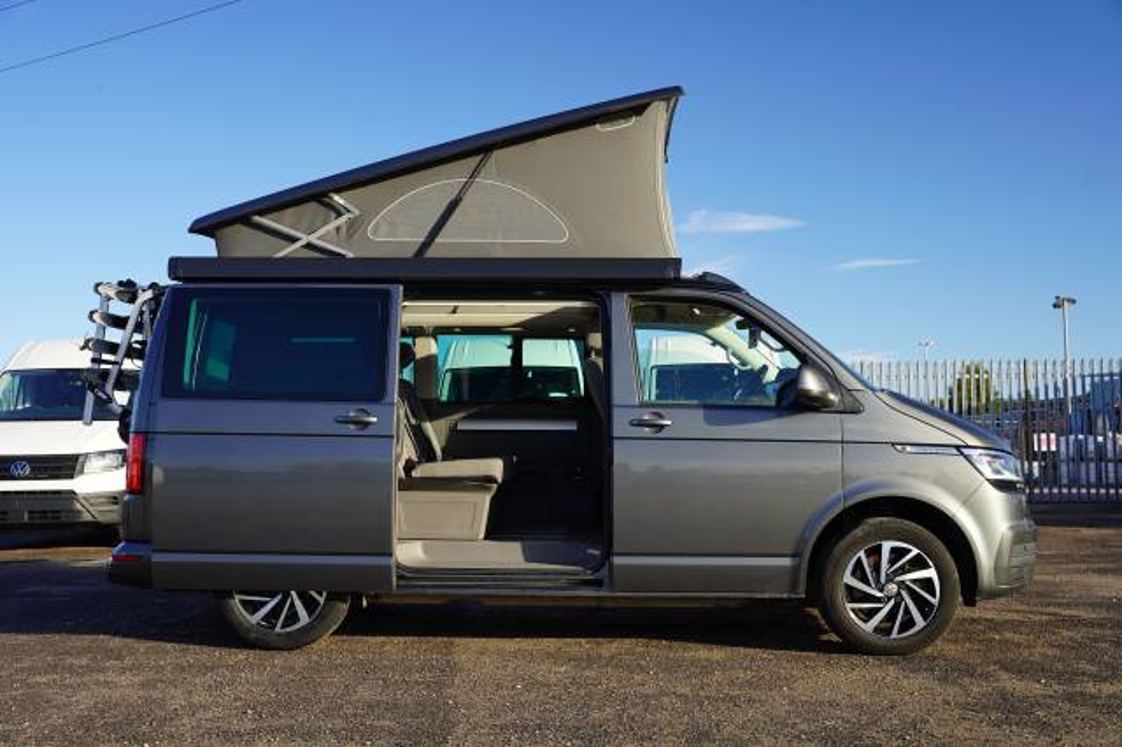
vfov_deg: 35.6
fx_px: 1162
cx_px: 561
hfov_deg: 51.5
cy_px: 374
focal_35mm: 37
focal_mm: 37.3
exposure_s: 1/100
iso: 100
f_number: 6.3
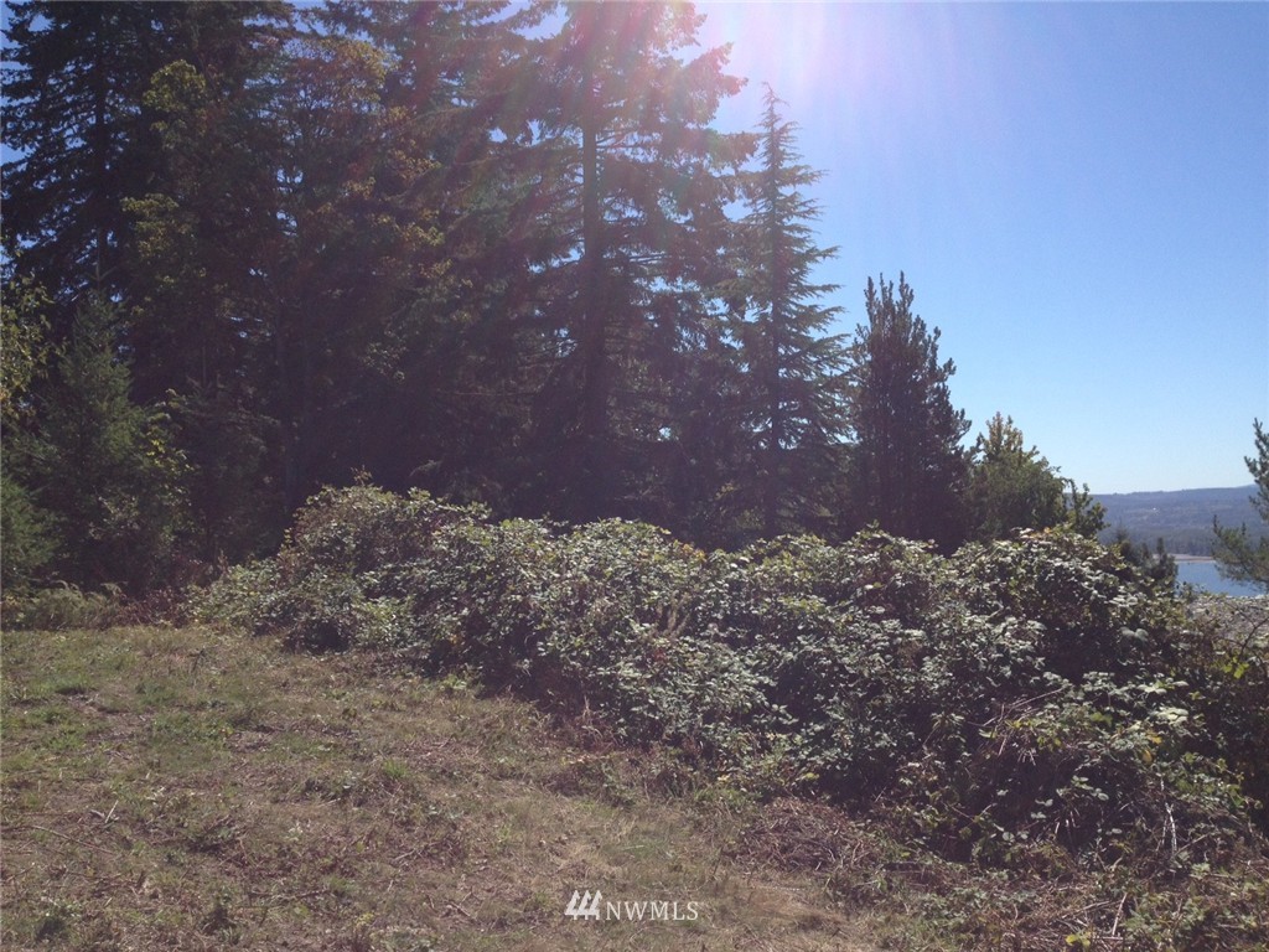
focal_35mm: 35
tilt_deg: +0.4
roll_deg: +0.4
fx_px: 1283
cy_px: 476
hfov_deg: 52.6
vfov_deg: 40.7
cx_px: 634
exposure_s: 1/2404
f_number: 2.4
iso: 50
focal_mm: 4.28
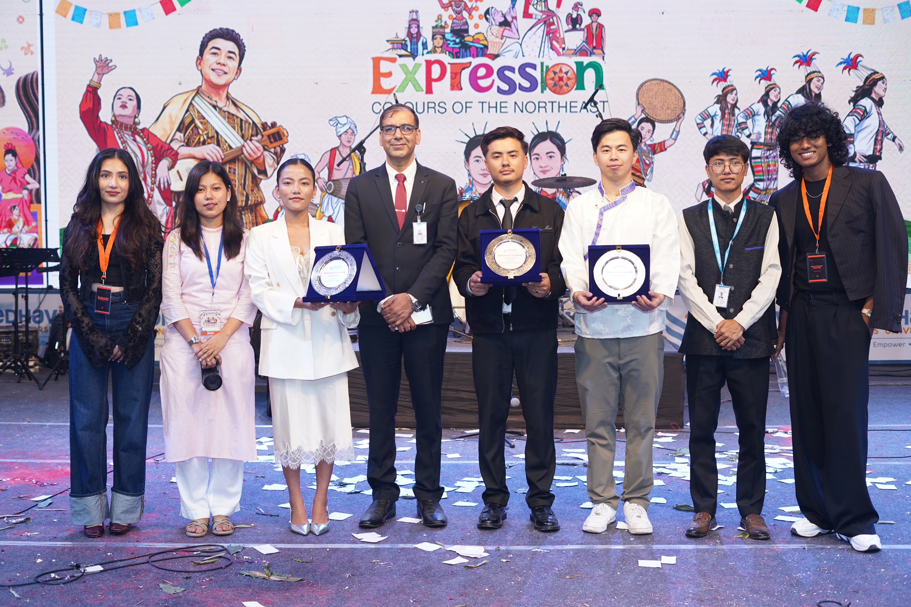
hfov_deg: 39.6
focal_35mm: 50
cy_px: 304
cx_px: 456
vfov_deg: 27.0
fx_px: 1265
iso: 500
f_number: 3.5
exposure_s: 1/200
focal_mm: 50
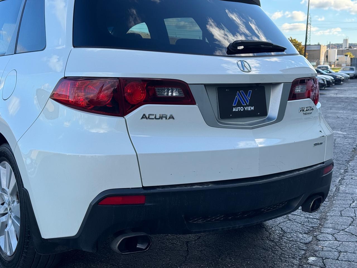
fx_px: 495
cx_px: 178
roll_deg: -0.6
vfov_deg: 30.3
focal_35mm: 48
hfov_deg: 39.7
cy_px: 134
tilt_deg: -6.4
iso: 64
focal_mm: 6.76
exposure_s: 1/1094
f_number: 1.78
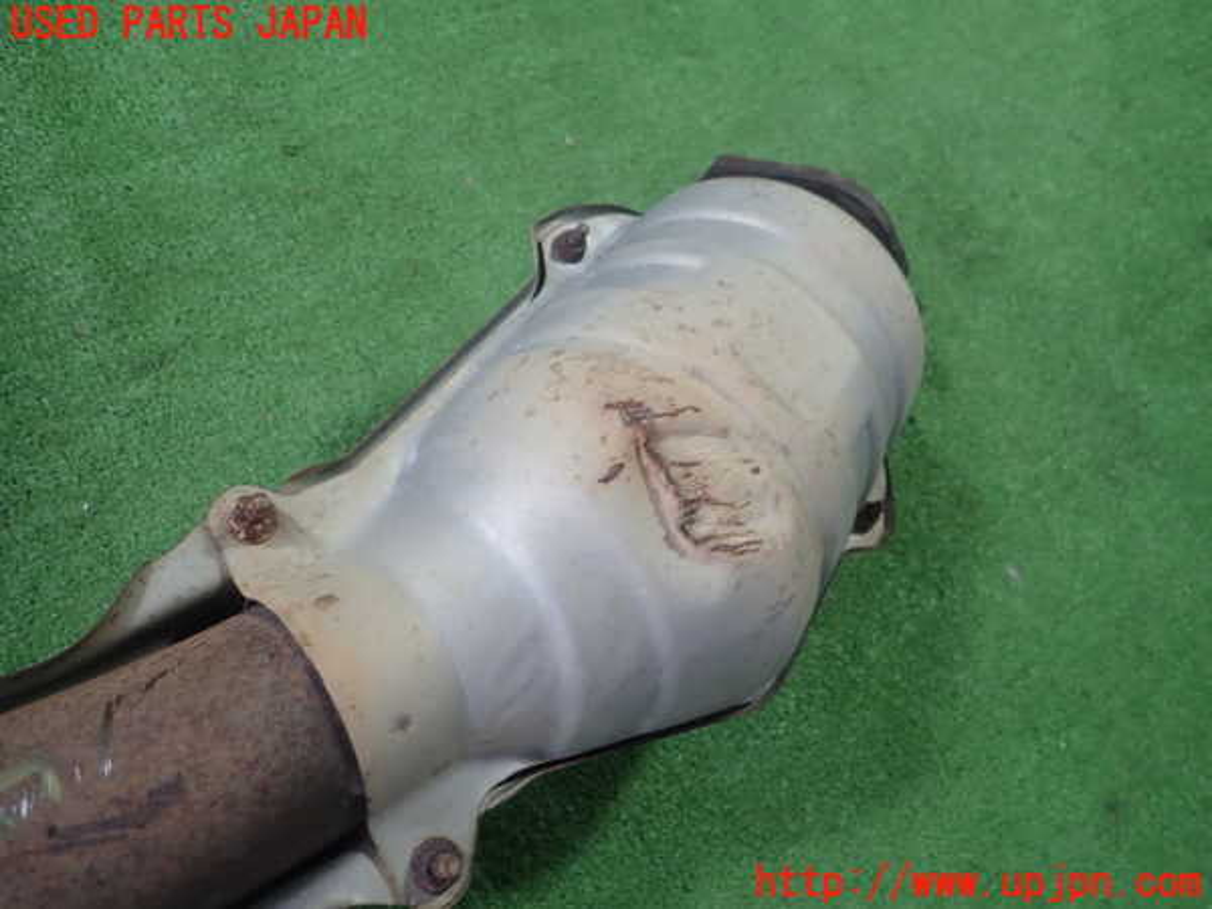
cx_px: 606
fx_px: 875
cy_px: 454
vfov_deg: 54.9
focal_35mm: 25
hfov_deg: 69.4
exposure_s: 1/60
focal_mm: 4.5
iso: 160
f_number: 2
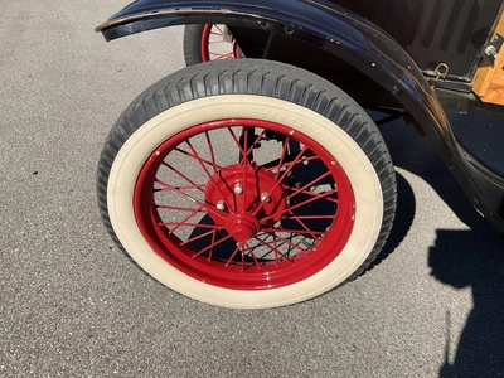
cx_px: 252
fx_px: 422
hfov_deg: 61.7
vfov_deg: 48.2
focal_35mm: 29
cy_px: 189
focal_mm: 3
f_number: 1.8
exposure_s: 1/2058
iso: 25
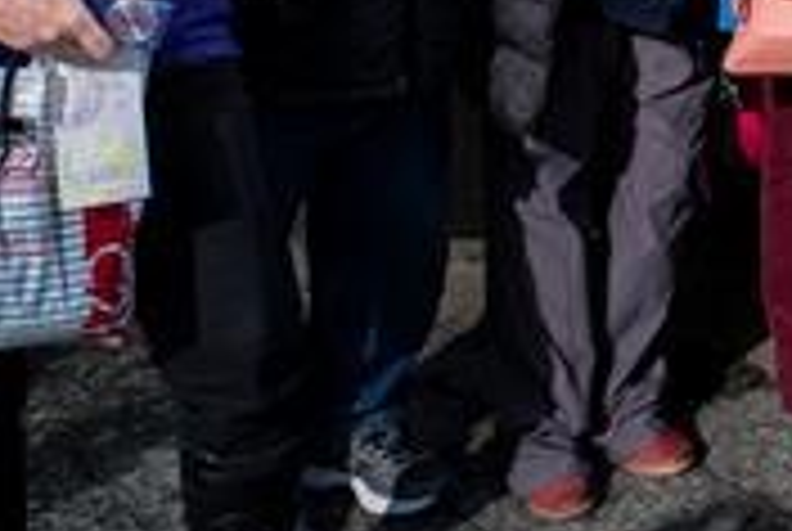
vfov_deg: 20.5
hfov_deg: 26.4
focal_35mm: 59
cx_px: 1130
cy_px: -207
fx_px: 1300
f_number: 4
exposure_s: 1/800
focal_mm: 16
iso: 160
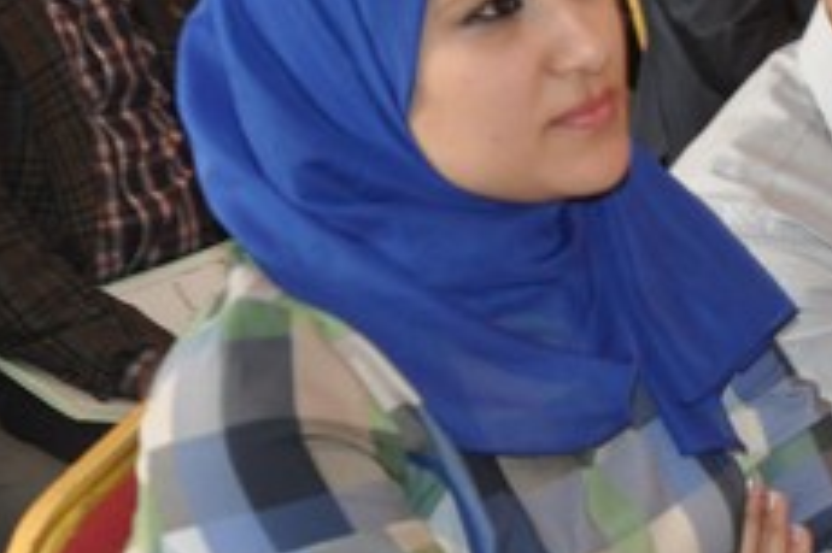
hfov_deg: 16.6
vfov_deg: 11.7
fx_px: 2702
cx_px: 1064
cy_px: 125
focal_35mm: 117
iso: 800
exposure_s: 1/60
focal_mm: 28
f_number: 3.8
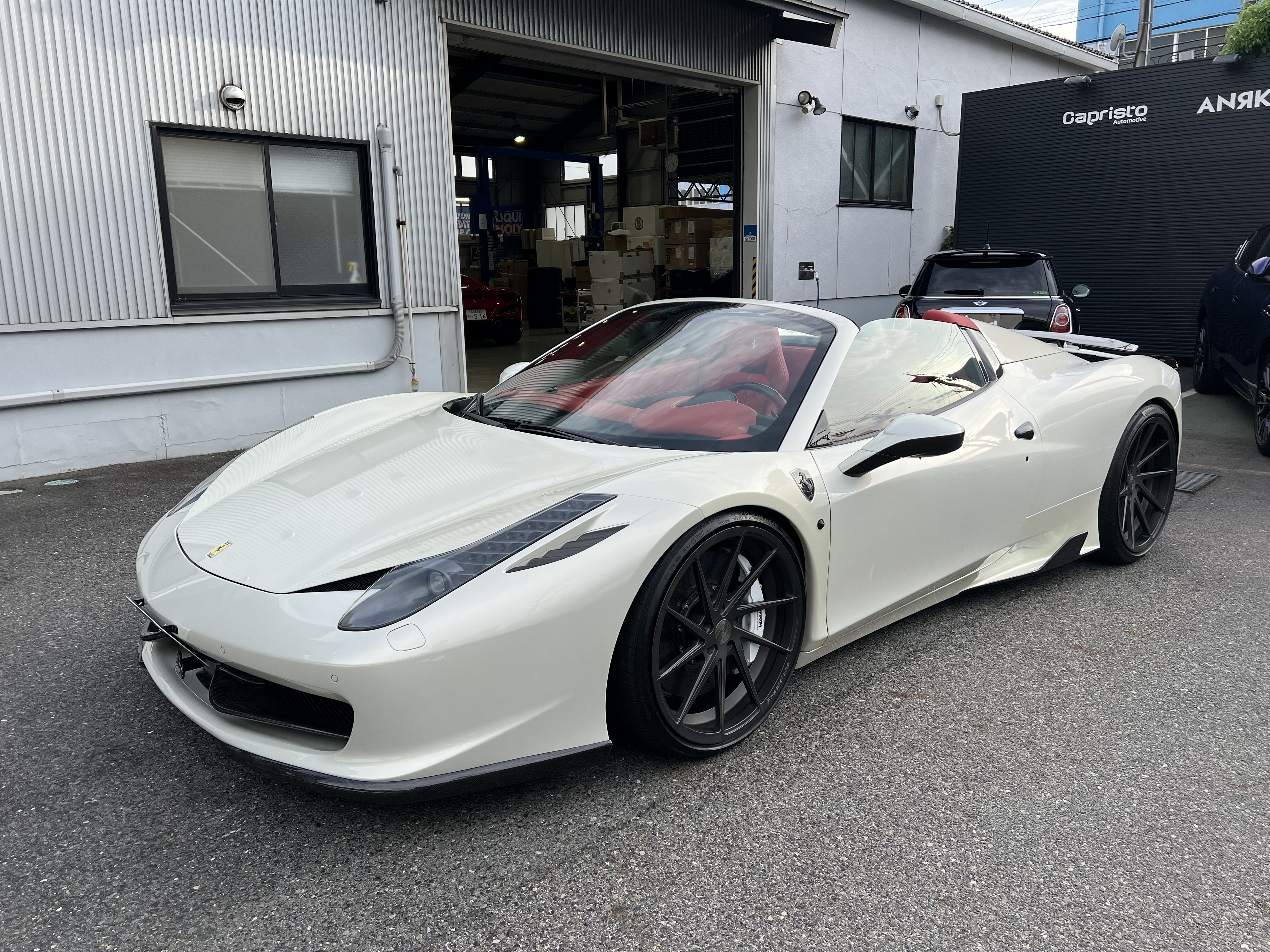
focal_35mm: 26
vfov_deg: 53.1
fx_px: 954
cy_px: 476
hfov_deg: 67.3
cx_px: 635
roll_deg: +1.6
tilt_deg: -11.4
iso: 50
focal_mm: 5.7
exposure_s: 1/1295
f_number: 1.5
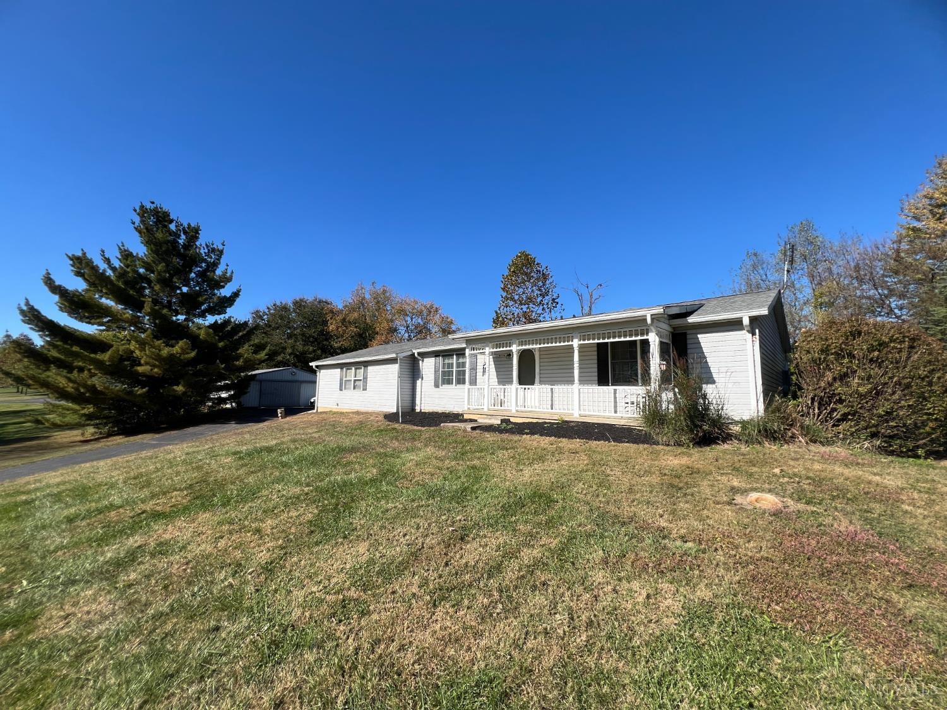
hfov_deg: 106.2
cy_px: 355
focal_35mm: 13
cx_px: 474
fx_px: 356
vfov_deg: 89.9
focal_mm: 1.57
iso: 32
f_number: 1.8
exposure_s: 1/1876
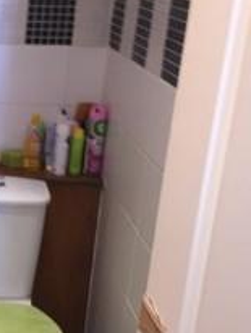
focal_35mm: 75
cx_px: -172
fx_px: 724
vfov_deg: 26.0
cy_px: 152
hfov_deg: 16.9
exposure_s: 1/30
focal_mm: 4.15
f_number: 2.2
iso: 50
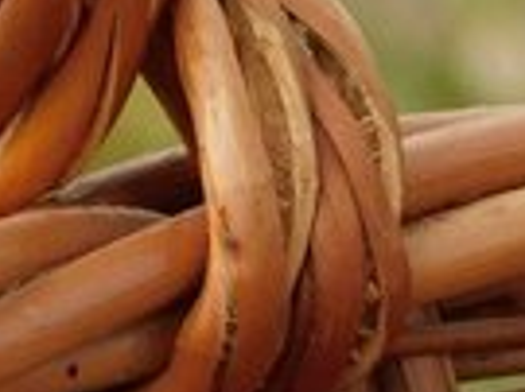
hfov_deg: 0.7
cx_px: 113
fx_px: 46126
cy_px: 532
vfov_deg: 0.5
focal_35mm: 3044
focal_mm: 91.2
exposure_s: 1/160
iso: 160
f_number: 6
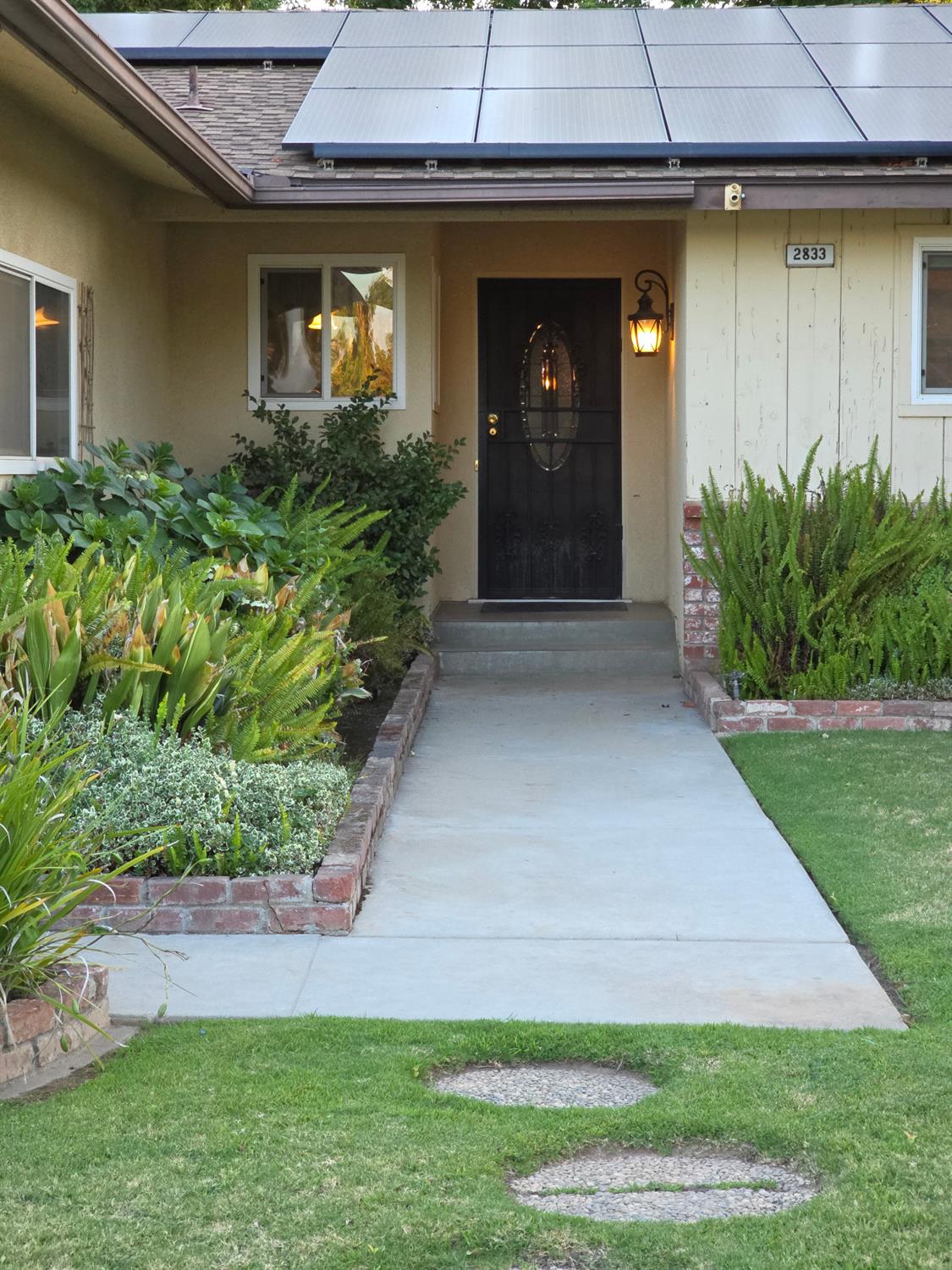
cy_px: 635
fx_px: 2530
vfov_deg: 28.2
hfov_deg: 21.3
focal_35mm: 69
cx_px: 476
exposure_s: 1/60
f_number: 2.4
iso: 64
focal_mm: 7.9
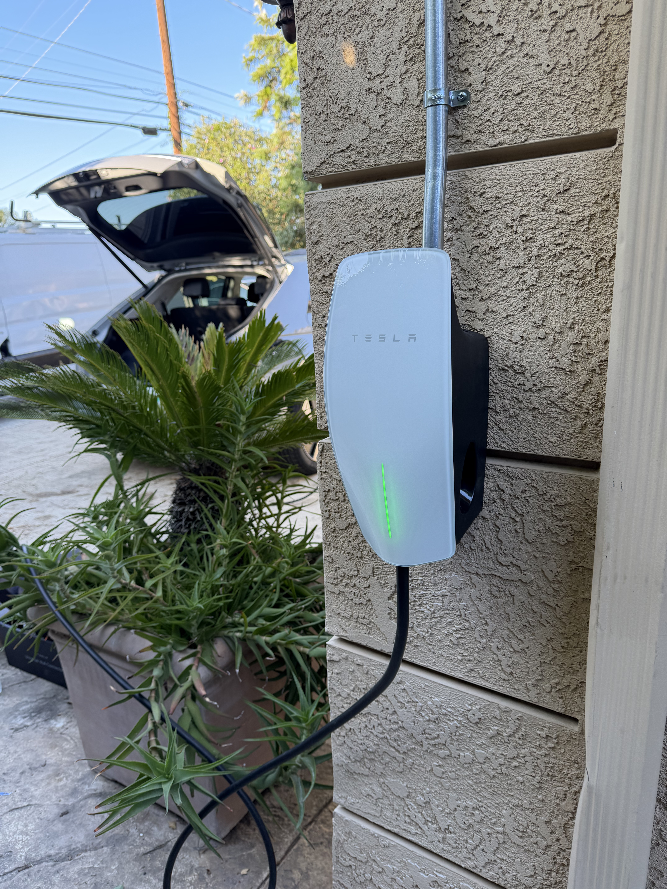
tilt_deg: -14.7
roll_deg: +2.7
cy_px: 444
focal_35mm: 24
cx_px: 334
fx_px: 617
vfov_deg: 71.6
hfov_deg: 56.8
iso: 64
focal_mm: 6.76
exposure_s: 1/149
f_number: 1.78
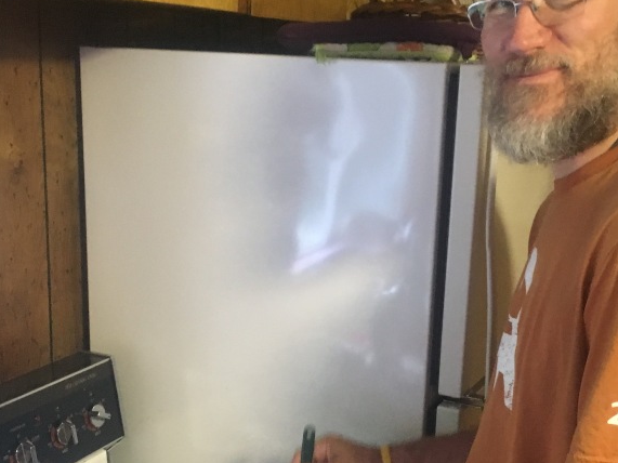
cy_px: 312
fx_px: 928
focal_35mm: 52
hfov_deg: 36.7
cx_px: 359
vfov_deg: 27.8
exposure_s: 1/15
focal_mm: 4.15
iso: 250
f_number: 2.2
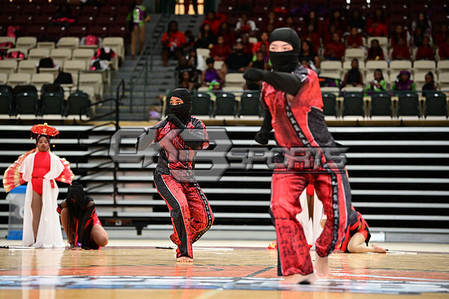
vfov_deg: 11.2
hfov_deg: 16.8
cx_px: 224
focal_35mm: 122
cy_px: 150
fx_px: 1521
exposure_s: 1/1000
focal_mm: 122
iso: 6400
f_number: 3.2
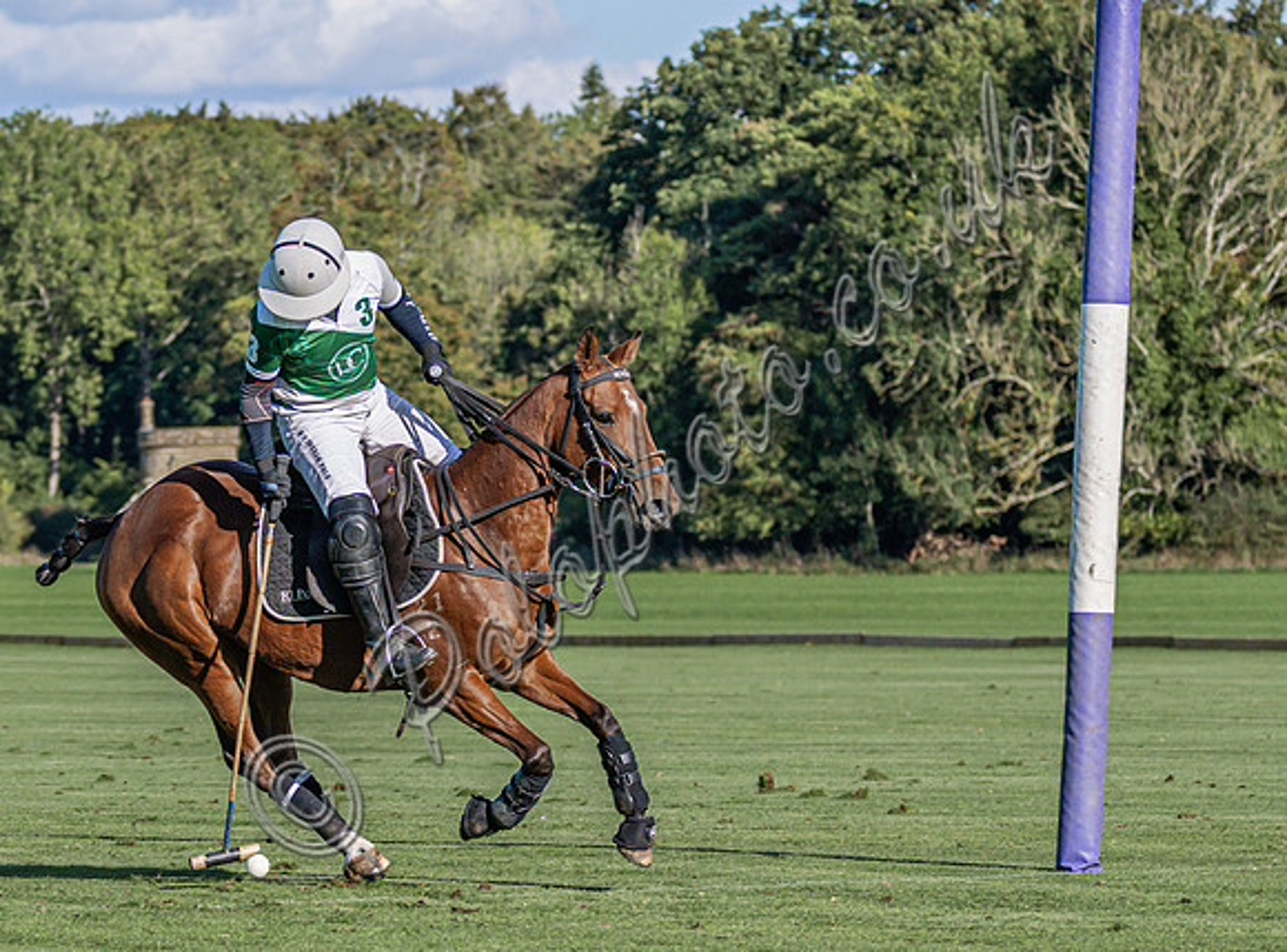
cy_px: 679
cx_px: 101
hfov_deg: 7.3
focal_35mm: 273
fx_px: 10112
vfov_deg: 5.4
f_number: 4.5
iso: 400
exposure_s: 1/3200
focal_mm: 115
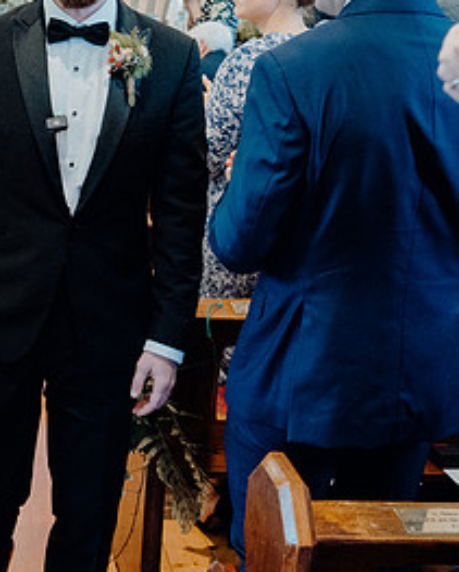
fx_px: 1051
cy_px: 214
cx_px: -94
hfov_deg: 22.6
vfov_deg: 30.3
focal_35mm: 62
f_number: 3.5
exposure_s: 1/160
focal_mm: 30
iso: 5000
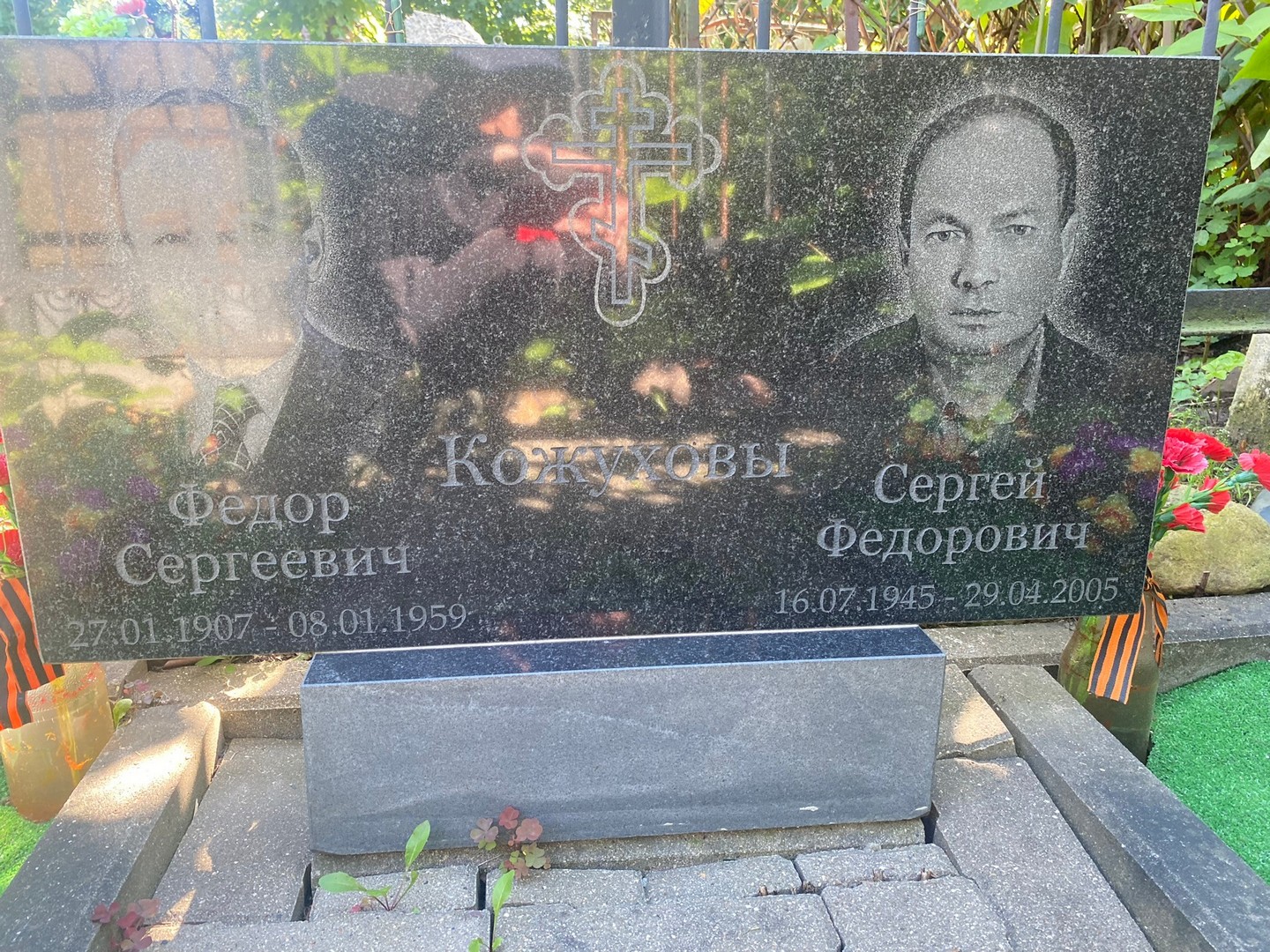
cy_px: 476
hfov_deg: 67.3
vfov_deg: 53.1
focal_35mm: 26
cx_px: 635
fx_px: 954
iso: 125
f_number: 1.8
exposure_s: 1/115
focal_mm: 4.25
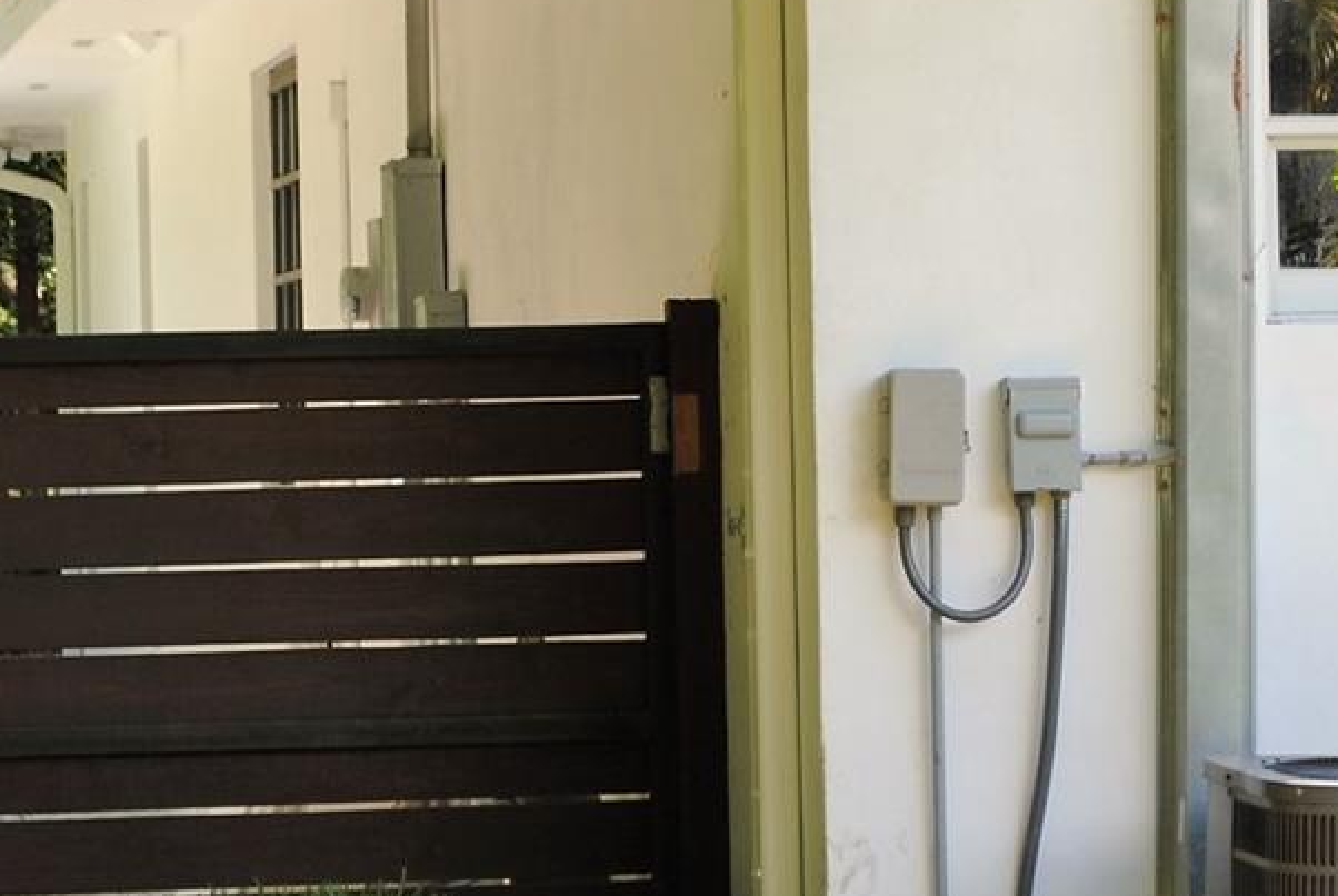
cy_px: 482
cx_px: 658
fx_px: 6673
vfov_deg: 7.7
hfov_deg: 11.4
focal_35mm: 179
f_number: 5.6
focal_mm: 45
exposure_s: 1/125
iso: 110
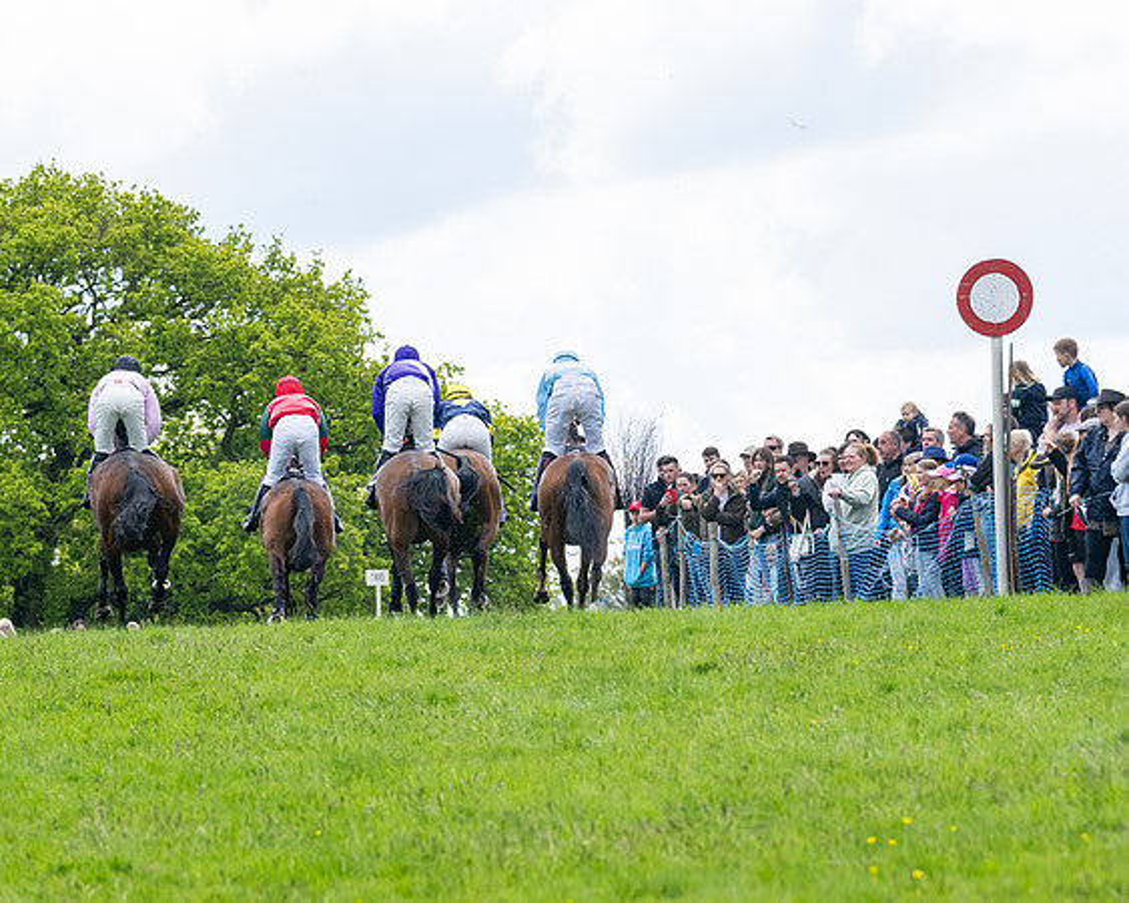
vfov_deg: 4.5
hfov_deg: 5.6
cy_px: 459
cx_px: 432
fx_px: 11601
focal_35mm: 347
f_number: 6.3
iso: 400
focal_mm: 200
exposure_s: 1/1250
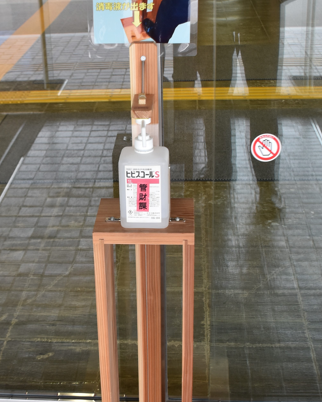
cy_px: 209
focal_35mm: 44
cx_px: 145
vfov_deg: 42.0
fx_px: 524
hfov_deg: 34.1
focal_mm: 18
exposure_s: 1/80
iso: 400
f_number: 4.5
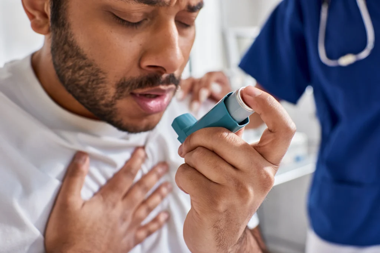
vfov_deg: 37.9
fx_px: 369
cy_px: 126
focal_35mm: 35
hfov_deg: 54.4
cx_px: 190
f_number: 4
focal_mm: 35
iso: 400
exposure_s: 1/200
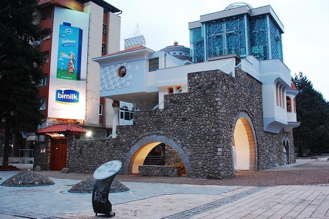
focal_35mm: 36
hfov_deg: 53.1
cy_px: 100
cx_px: 180
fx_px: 329
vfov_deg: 36.8
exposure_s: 1/10
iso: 200
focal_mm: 20
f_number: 3.8
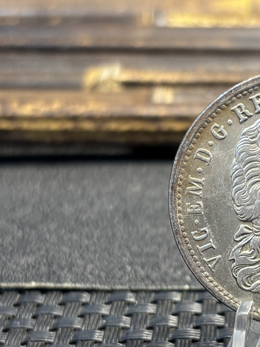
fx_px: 611
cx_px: 298
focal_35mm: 61
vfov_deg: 31.6
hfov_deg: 22.4
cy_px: 197
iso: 160
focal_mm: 5.96
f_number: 1.6
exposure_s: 1/50
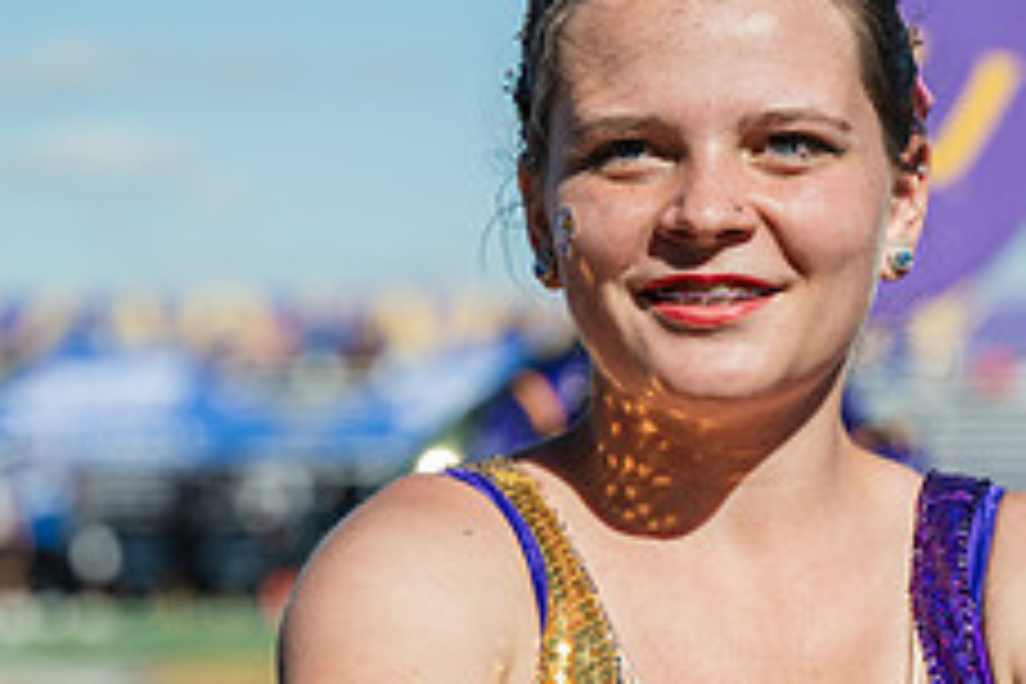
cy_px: 421
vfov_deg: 7.7
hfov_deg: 11.5
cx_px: 796
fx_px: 5073
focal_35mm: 178
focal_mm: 70
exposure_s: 1/1600
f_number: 3.2
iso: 80
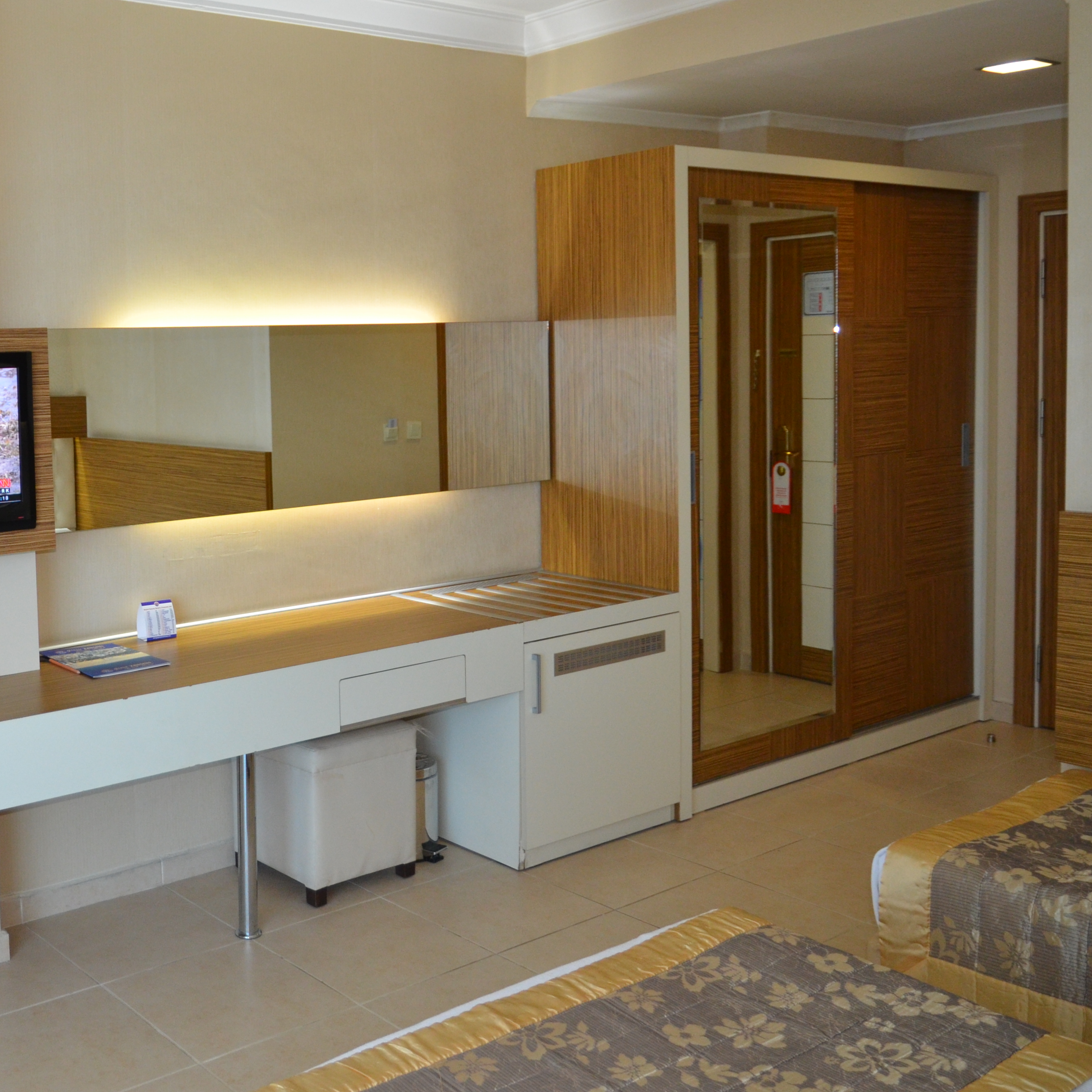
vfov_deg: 44.7
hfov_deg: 42.4
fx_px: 1321
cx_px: 180
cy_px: 436
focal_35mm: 37
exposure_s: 1/60
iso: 800
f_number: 3.5
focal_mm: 16
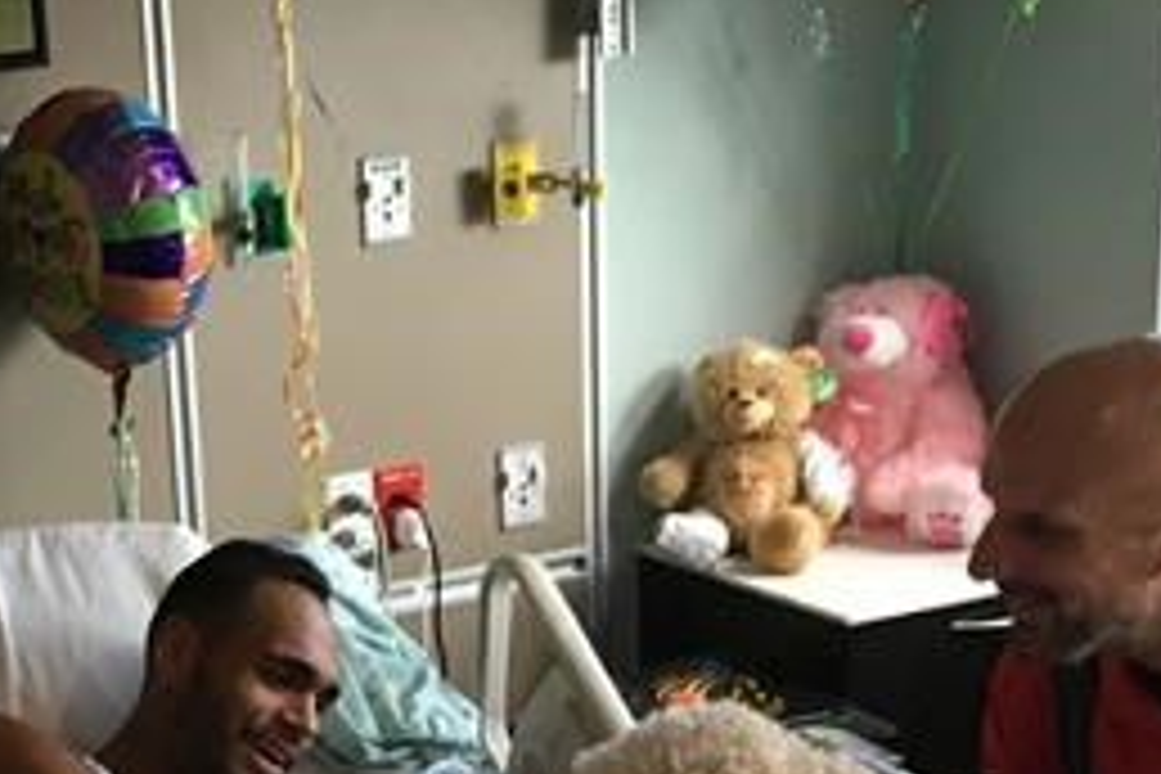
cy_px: 783
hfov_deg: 25.8
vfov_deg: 17.5
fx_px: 2451
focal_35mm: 76
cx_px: 126
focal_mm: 4.15
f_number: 2.2
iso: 125
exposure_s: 1/30
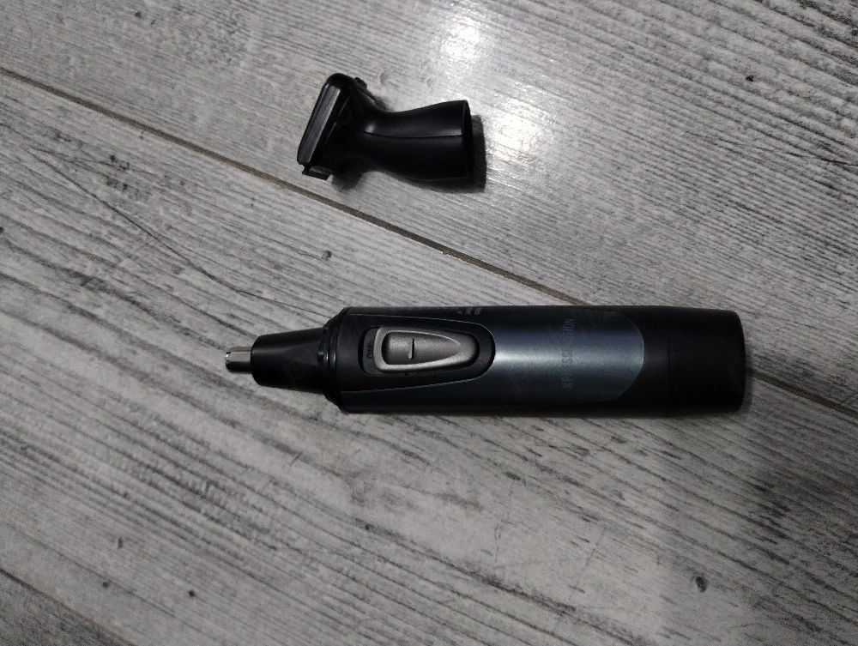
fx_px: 695
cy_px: 323
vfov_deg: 49.9
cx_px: 429
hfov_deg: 63.4
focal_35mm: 28
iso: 703
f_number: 1.8
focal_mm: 4.27
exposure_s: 1/33.3
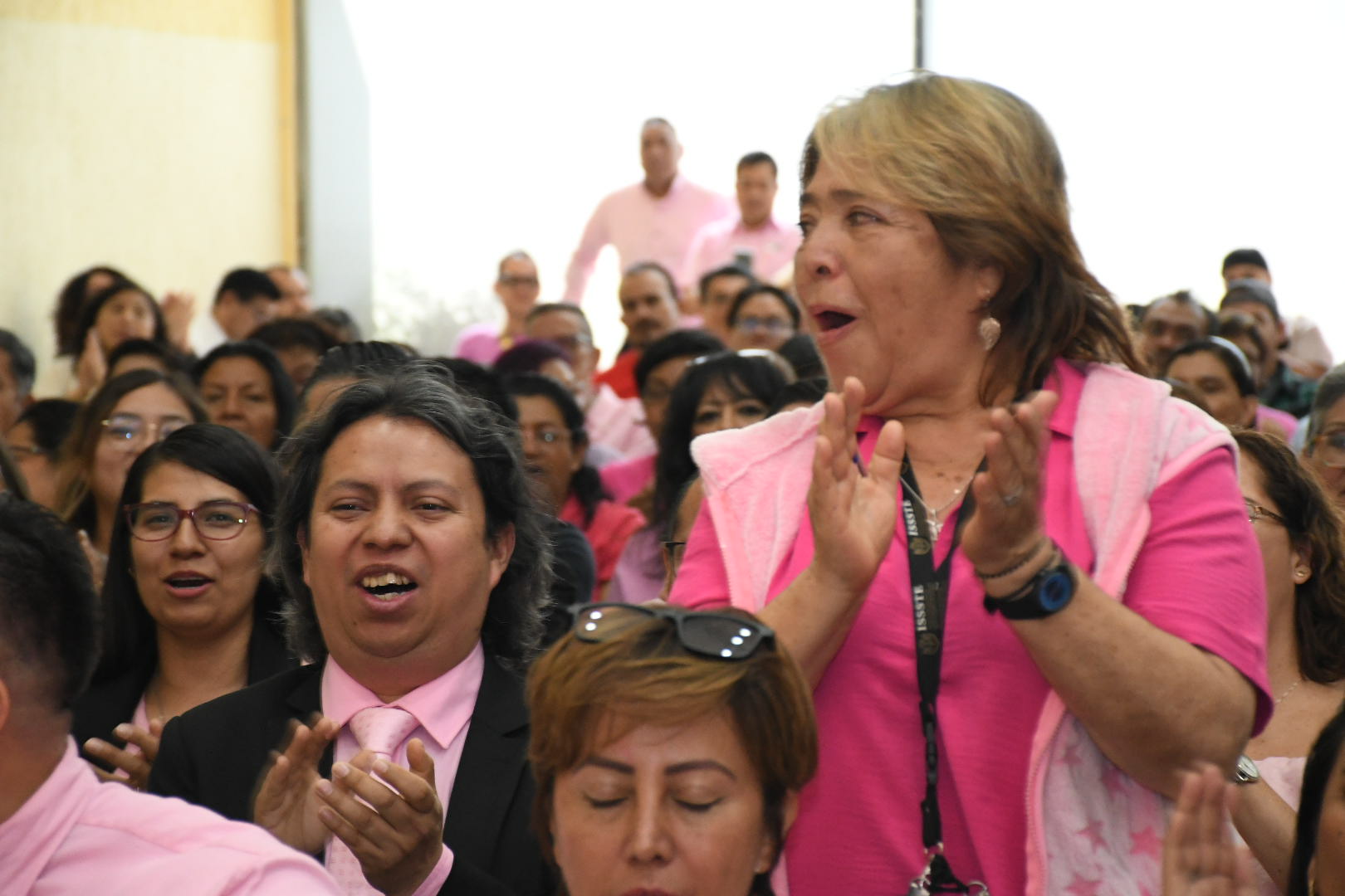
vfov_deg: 10.2
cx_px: 672
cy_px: 448
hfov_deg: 15.2
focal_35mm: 135
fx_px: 5043
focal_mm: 90
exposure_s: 1/125
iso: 3200
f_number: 5.6
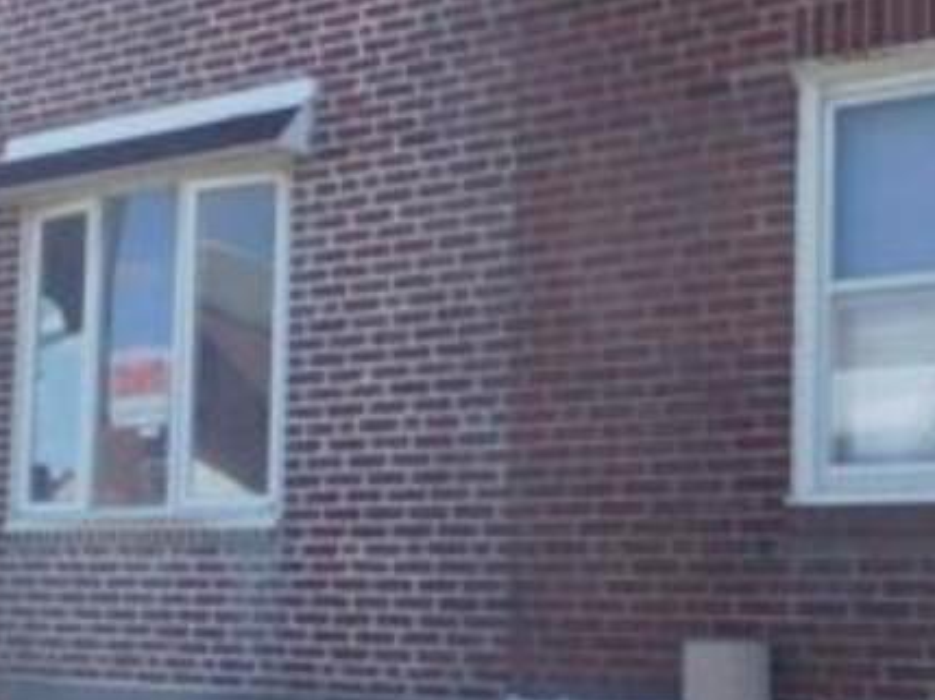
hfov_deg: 21.4
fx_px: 2267
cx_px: -233
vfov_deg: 17.5
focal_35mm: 84
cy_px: 440
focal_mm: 4.5
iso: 125
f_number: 3.4
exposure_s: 1/800
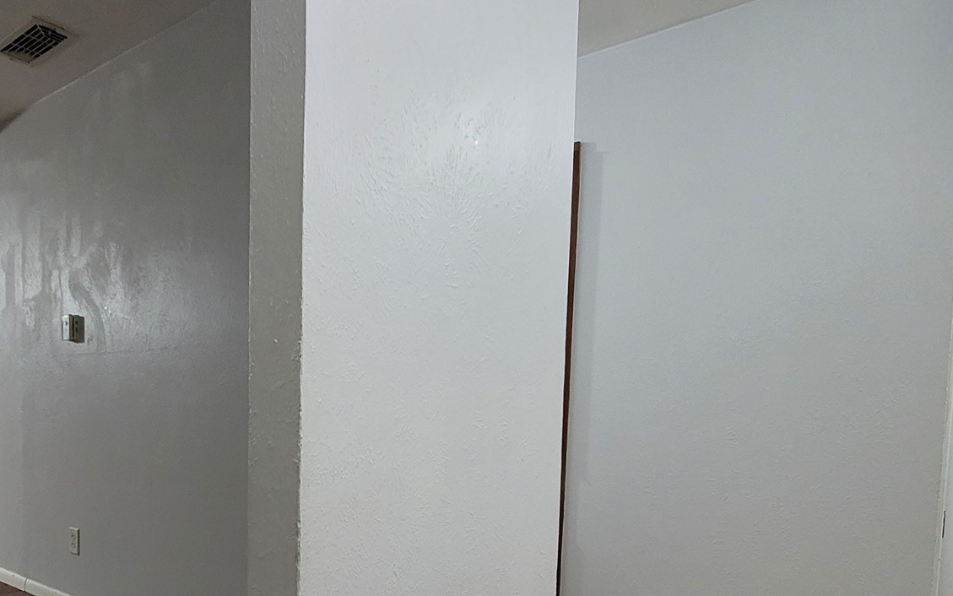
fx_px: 649
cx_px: 328
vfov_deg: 47.0
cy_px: 467
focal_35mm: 25
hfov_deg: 70.7
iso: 320
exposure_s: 1/30
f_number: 2.2
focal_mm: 2.2
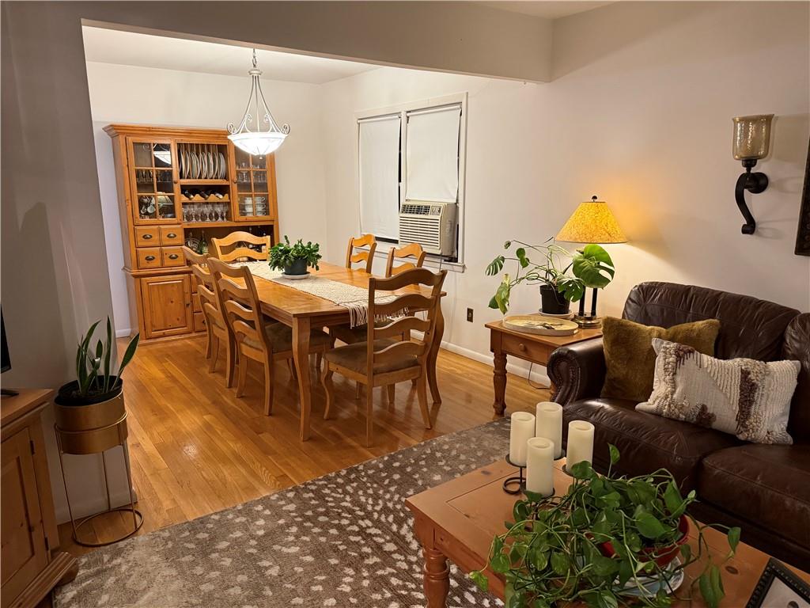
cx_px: 405
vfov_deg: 56.8
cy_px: 304
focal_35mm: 24
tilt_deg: -12.5
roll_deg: -0.3
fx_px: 562
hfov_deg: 71.6
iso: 400
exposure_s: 1/60
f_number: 1.78
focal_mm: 6.76
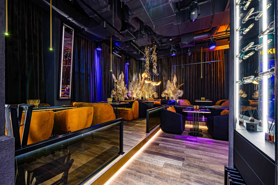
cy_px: 92
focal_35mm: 14
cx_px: 139
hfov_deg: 104.3
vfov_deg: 81.2
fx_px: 108
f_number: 11
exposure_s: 3
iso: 100
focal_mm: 14
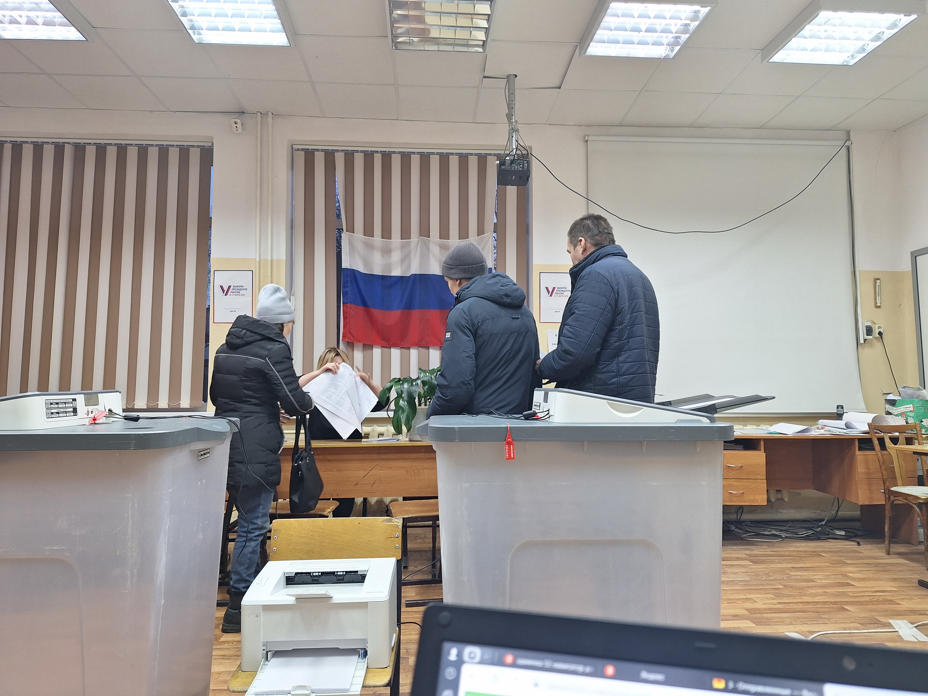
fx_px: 617
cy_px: 348
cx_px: 464
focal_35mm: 23
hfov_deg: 73.9
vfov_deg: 58.9
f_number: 1.8
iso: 100
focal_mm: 5.54
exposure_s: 1/50
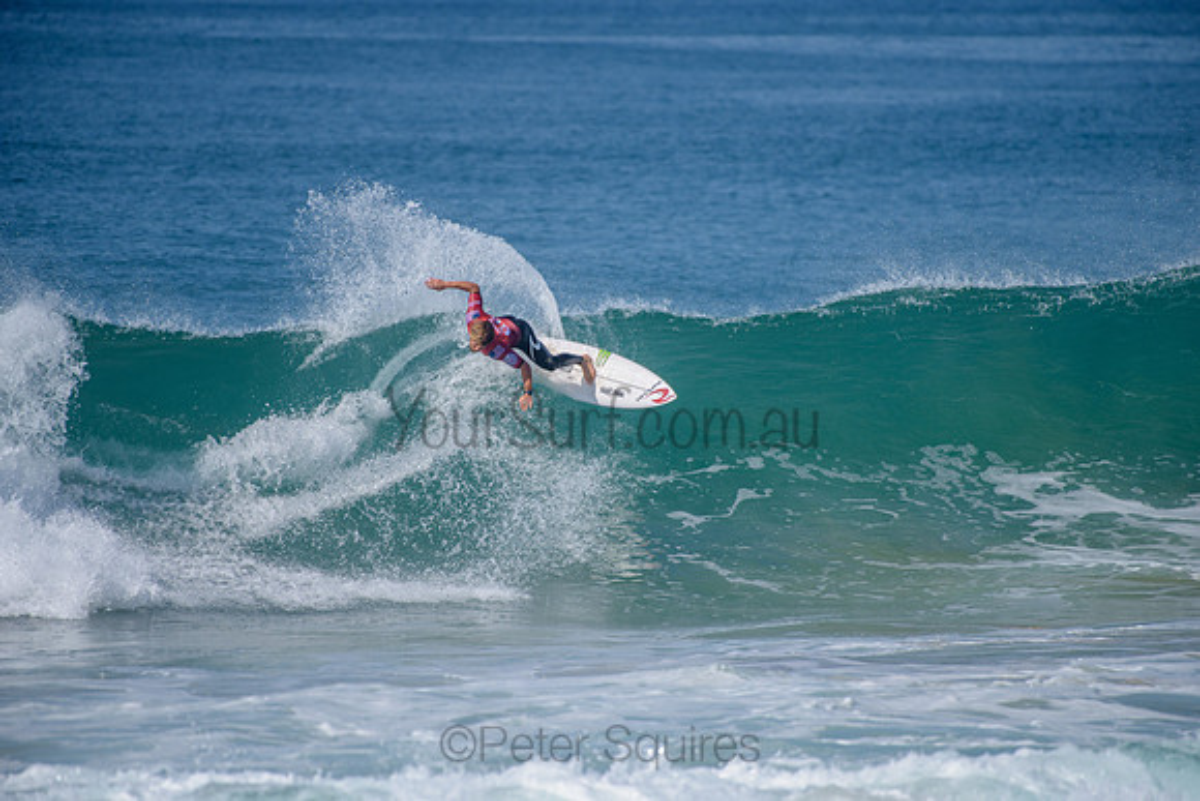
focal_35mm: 500
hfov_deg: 4.1
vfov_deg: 2.8
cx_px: 600
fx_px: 16670
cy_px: 400
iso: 160
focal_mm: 500
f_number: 5.6
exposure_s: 1/2000
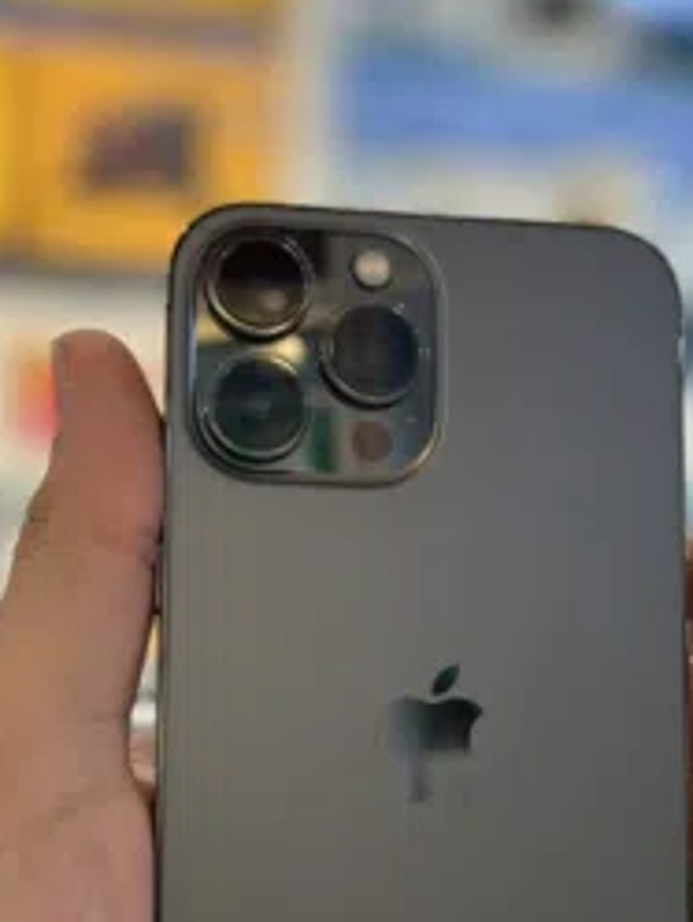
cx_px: 426
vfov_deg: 25.2
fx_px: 2054
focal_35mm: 77
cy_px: 629
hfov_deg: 19.1
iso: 80
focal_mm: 6.86
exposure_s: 1/282
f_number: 1.78
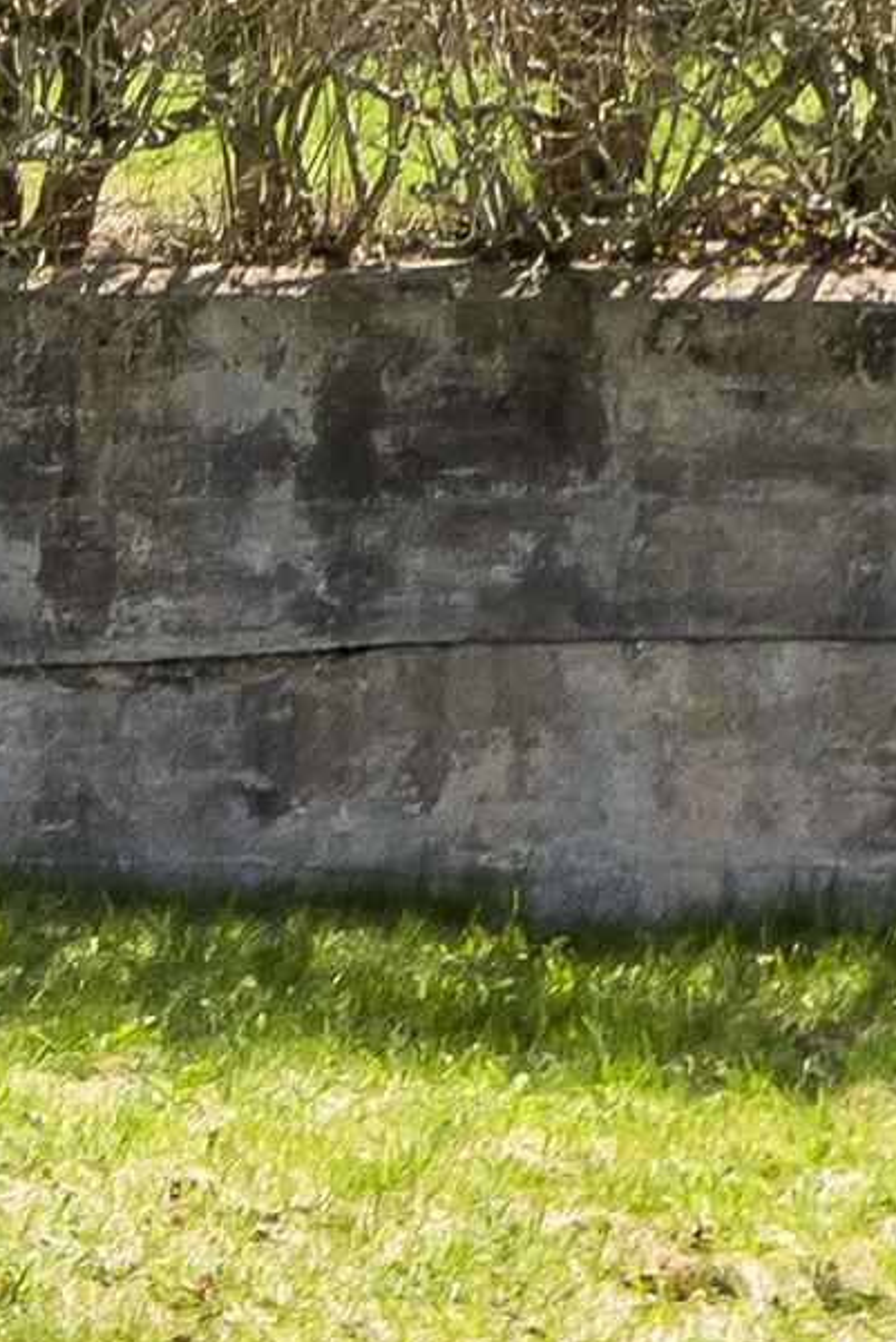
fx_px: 6865
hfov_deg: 7.0
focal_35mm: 184
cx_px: -1278
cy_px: 87
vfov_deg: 11.1
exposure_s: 1/800
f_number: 6.3
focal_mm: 24
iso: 400
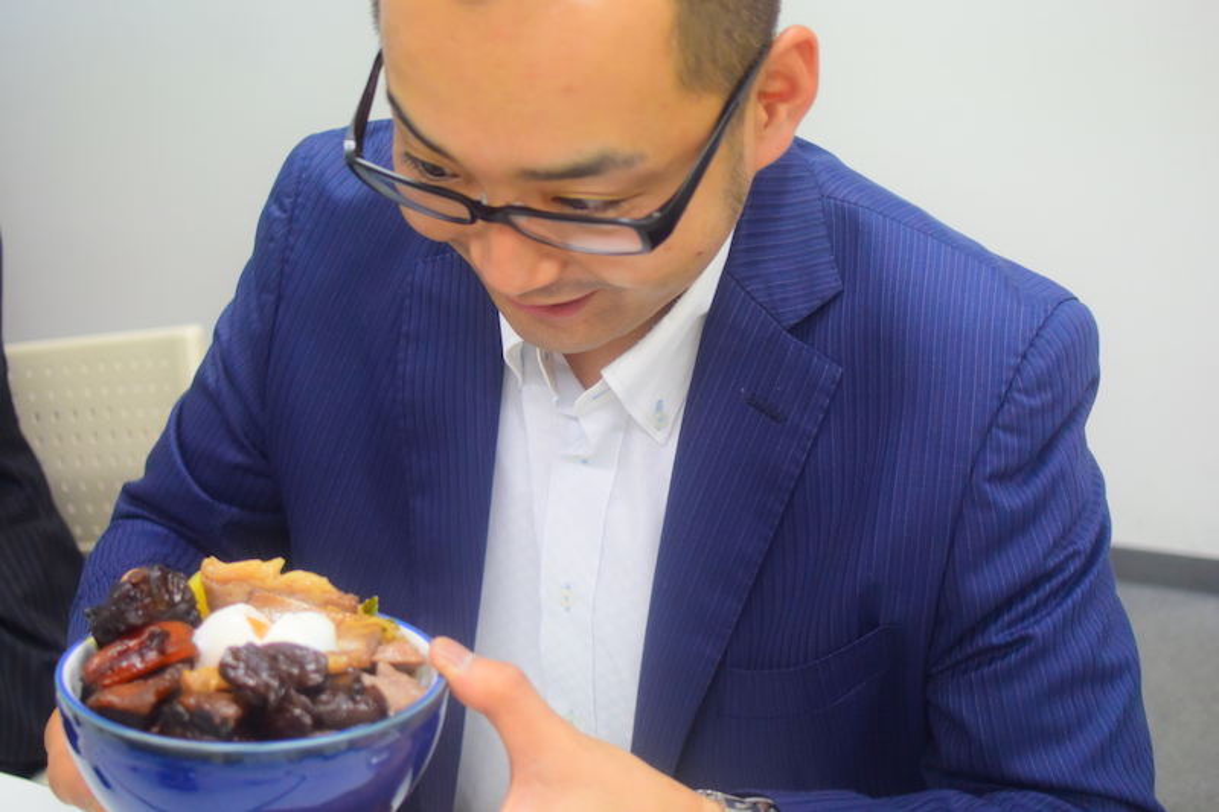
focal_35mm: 49
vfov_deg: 27.5
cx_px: 610
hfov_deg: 40.4
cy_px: 406
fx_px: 1659
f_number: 1.8
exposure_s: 1/200
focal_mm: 18.5
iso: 400
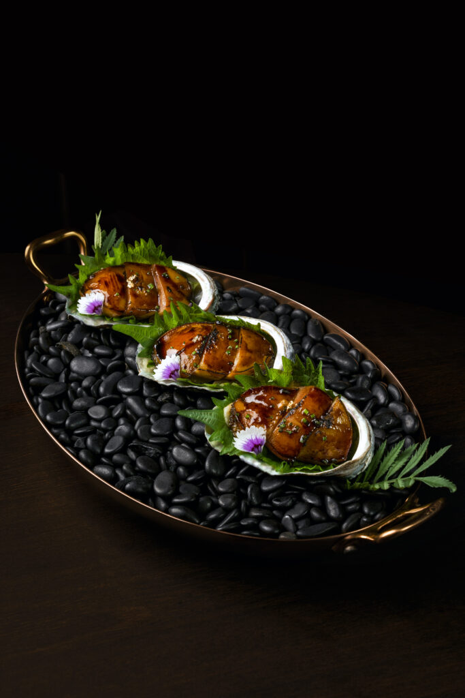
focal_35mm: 70
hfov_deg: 19.5
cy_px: 349
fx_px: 1356
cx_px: 232
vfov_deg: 28.8
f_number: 14
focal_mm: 70
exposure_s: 1/200
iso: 200
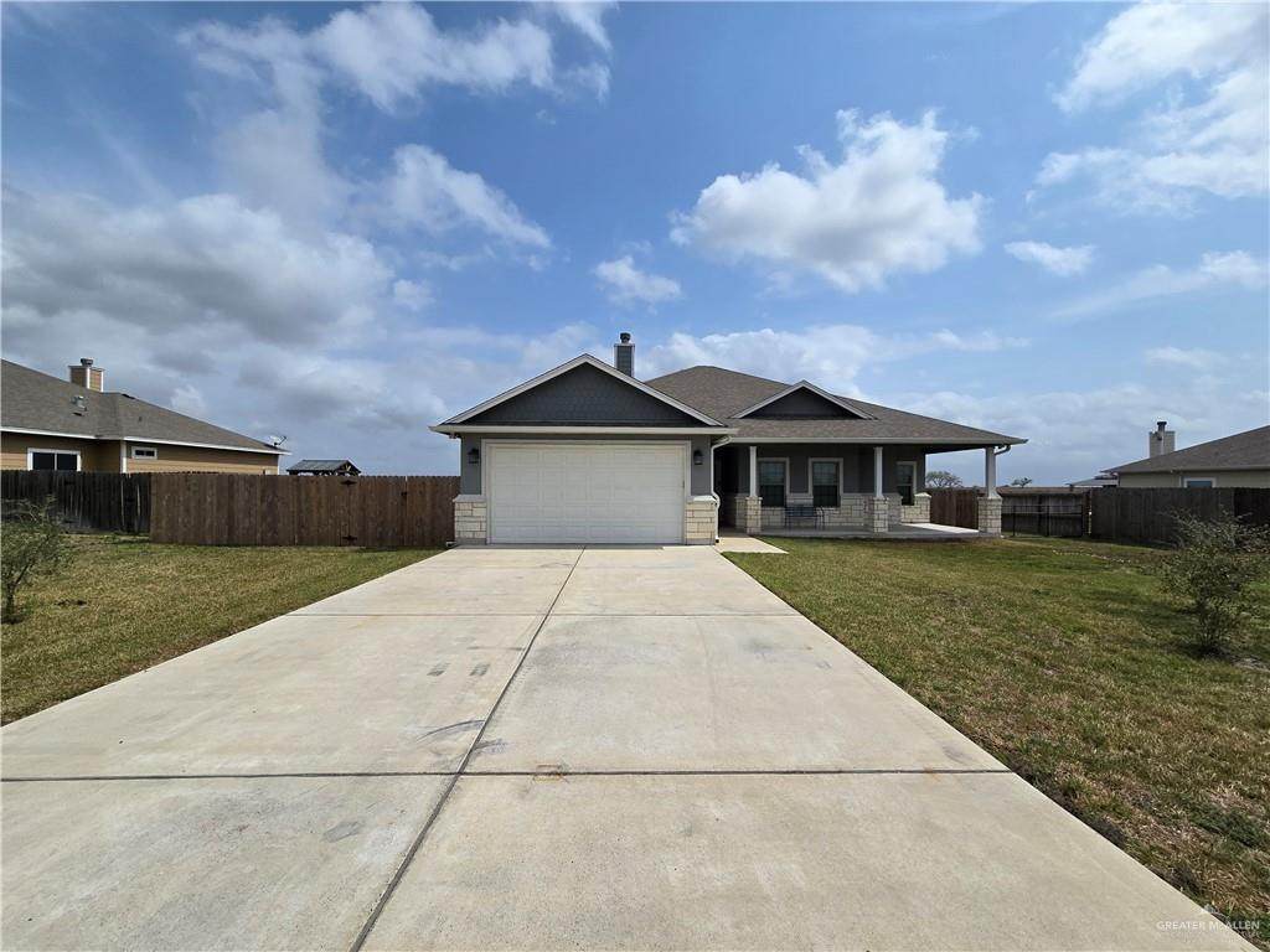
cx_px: 635
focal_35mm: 13
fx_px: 477
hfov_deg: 106.2
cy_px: 476
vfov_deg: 89.9
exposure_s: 1/6601
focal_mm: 2.2
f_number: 2.2
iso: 50
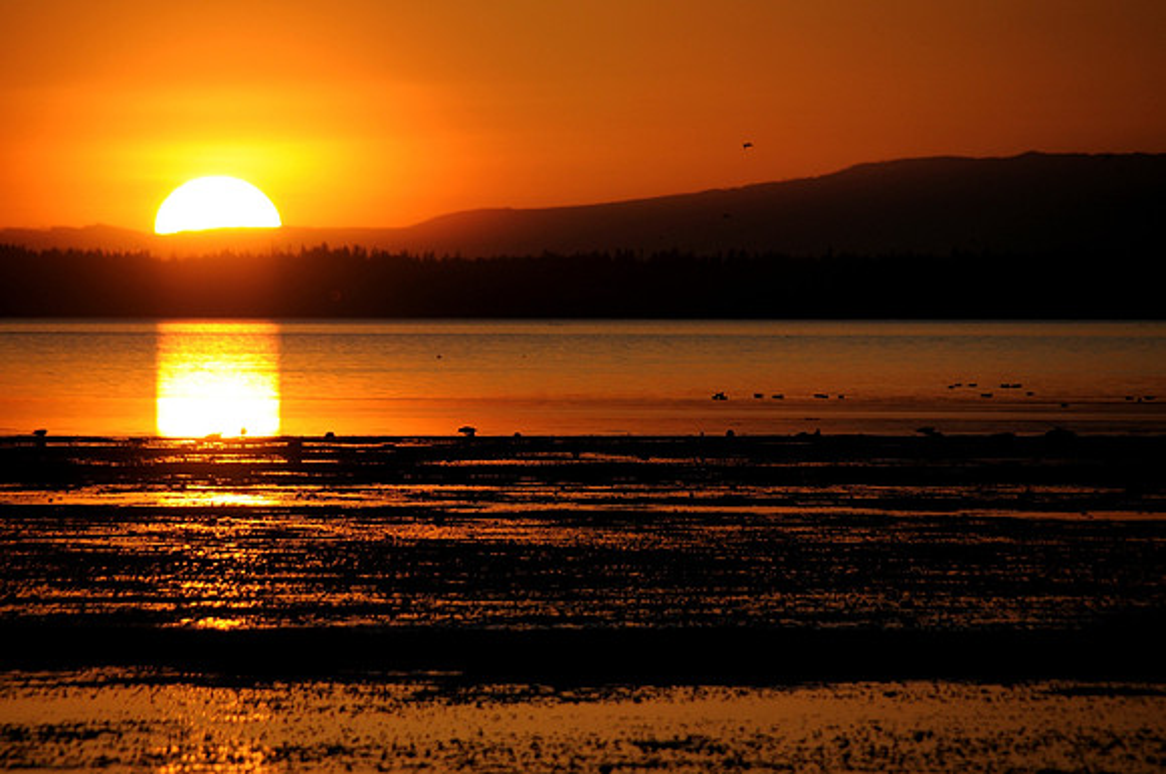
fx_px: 13099
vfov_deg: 3.4
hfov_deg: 5.1
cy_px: 387
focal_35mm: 405
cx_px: 583
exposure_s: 1/2000
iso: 200
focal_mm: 270
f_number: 7.1
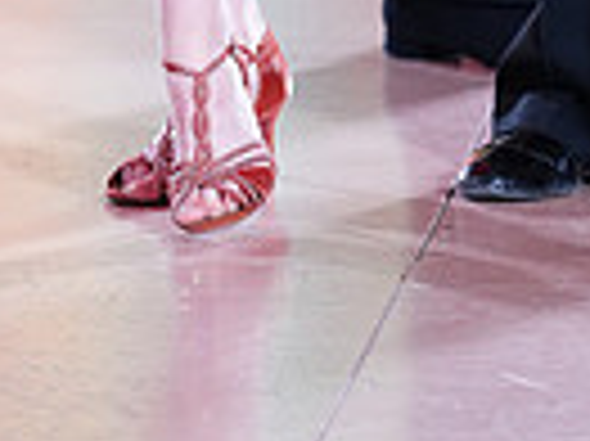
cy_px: -824
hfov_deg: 3.6
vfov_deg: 2.6
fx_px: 9451
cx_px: 426
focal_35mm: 555
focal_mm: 130
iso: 1600
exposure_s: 1/500
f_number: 2.8
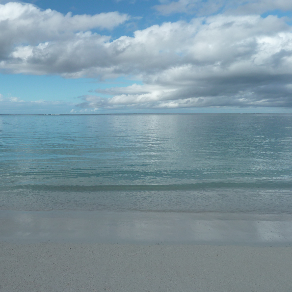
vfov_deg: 54.0
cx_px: 113
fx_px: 286
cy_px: 145
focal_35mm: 30
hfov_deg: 53.6
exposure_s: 1/1000
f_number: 3.3
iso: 80
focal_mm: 4.1
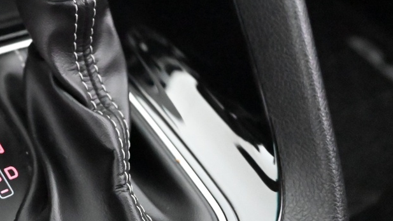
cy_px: 51
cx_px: 25
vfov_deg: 18.1
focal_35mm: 66
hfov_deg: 30.2
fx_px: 688
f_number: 4
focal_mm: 24
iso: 20000
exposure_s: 1/60
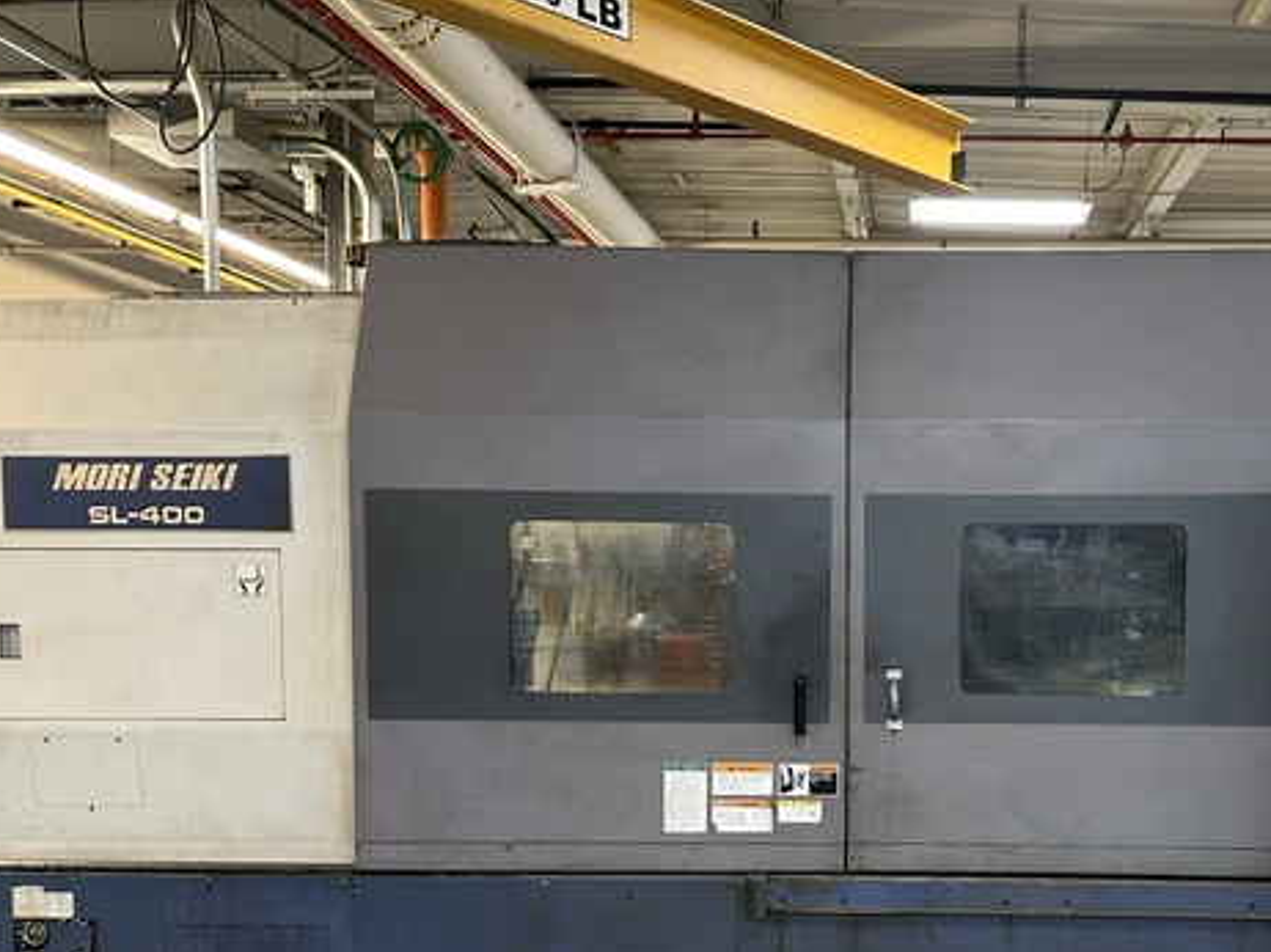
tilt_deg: -3.1
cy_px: 640
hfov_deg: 46.7
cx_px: 900
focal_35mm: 39
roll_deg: -0.8
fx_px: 1431
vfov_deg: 36.4
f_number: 1.78
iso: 250
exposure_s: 1/60
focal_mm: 6.86
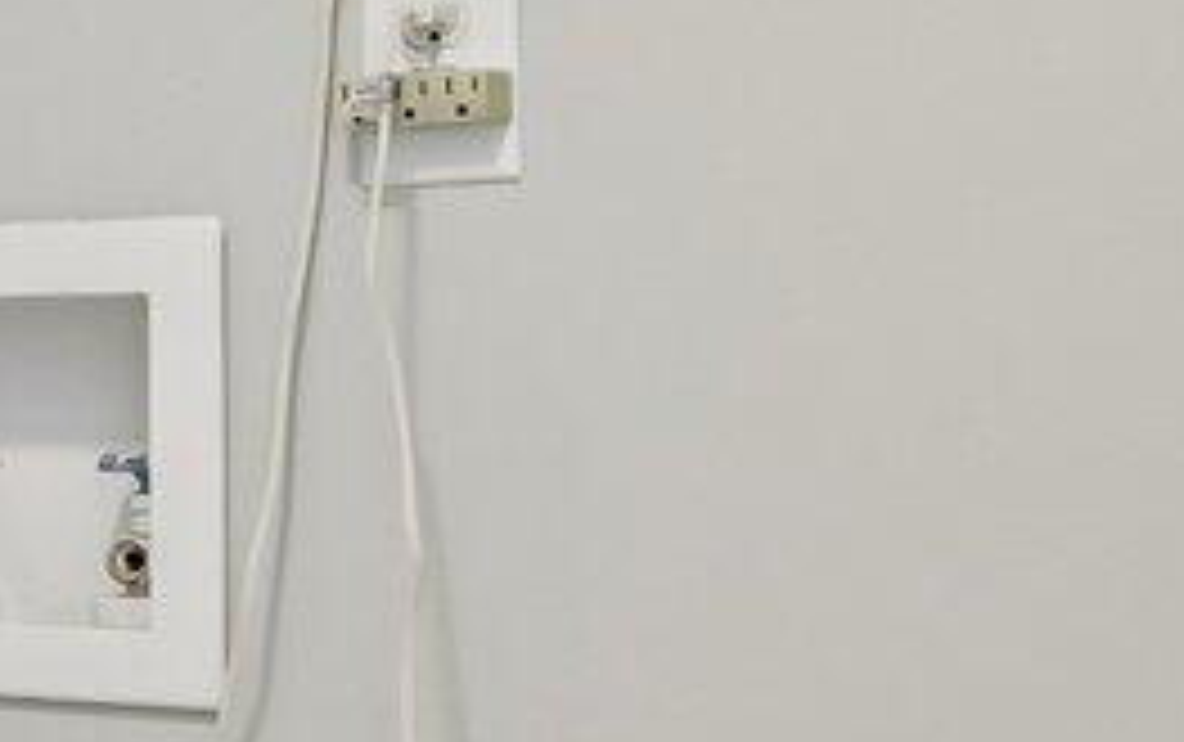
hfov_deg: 15.2
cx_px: -1166
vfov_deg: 11.8
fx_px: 3586
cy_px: 299
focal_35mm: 111
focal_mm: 14
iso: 400
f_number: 8
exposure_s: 1/10
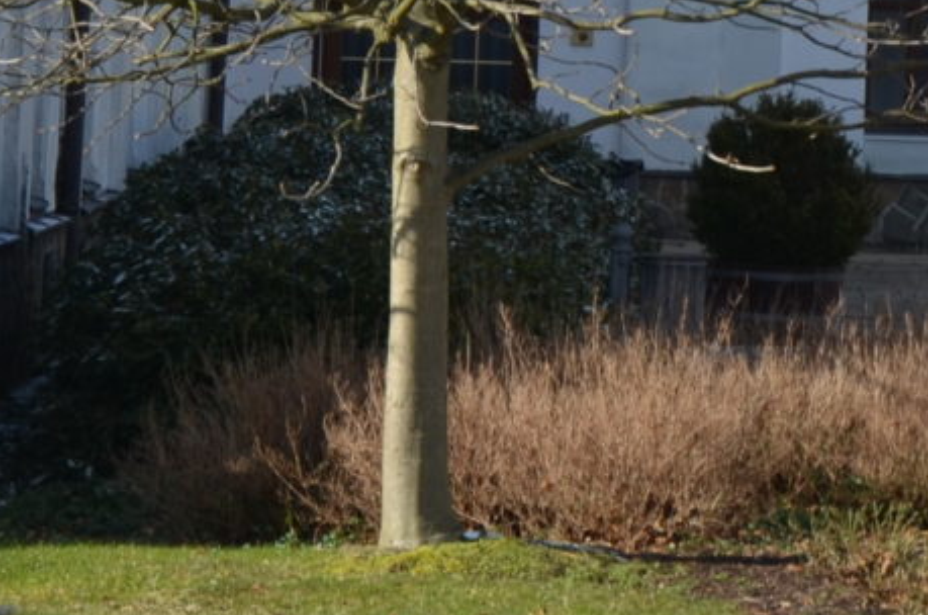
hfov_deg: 8.4
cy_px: -257
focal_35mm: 234
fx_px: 6025
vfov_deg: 5.8
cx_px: 1870
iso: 125
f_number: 8
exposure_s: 1/250
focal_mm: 35
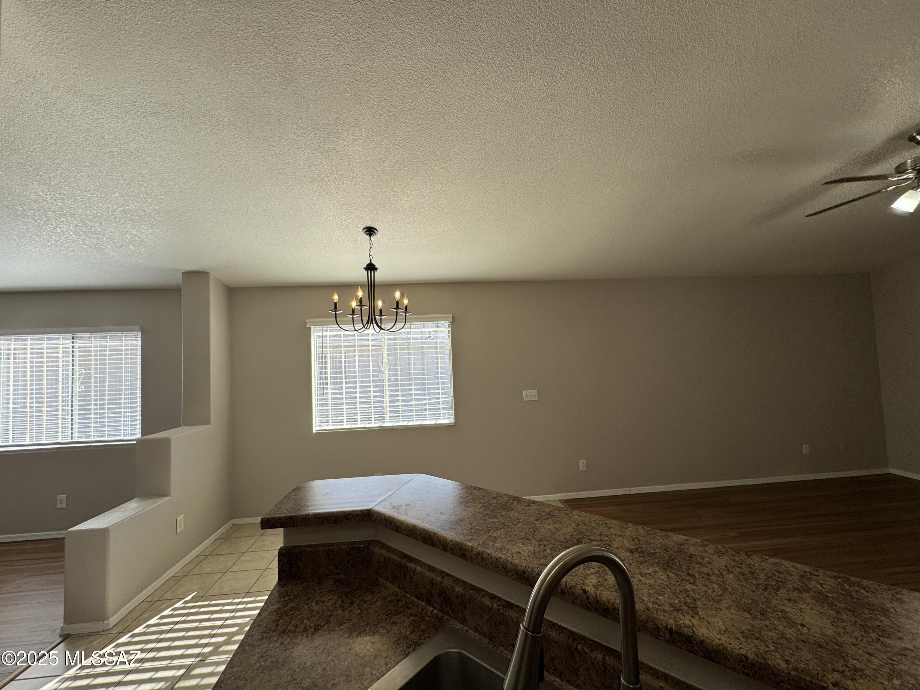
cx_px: 460
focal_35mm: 14
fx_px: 372
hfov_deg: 102.1
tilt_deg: +2.9
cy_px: 345
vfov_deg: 85.7
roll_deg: +2.6
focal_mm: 2.22
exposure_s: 1/259
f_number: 2.2
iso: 40
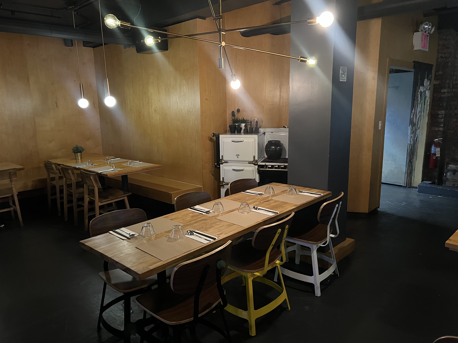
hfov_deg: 67.3
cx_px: 229
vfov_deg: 53.1
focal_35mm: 26
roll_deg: +1.5
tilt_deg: -11.9
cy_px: 172
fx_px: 344
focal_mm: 5.7
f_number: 1.5
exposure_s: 1/30
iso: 640
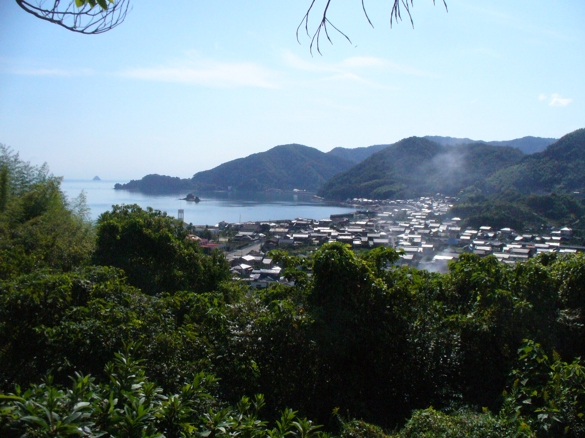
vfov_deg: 38.7
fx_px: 625
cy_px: 219
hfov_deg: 50.1
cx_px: 292
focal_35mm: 37
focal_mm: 6.1
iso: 400
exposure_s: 1/2000
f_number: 5.6
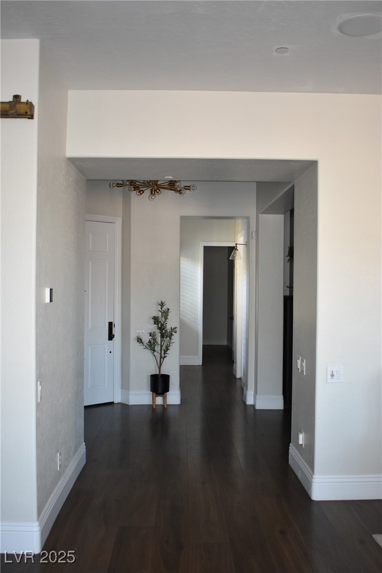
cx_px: 191
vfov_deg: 53.1
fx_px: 573
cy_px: 286
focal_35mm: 36
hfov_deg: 36.9
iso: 900
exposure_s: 1/60
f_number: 3.8
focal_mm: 24
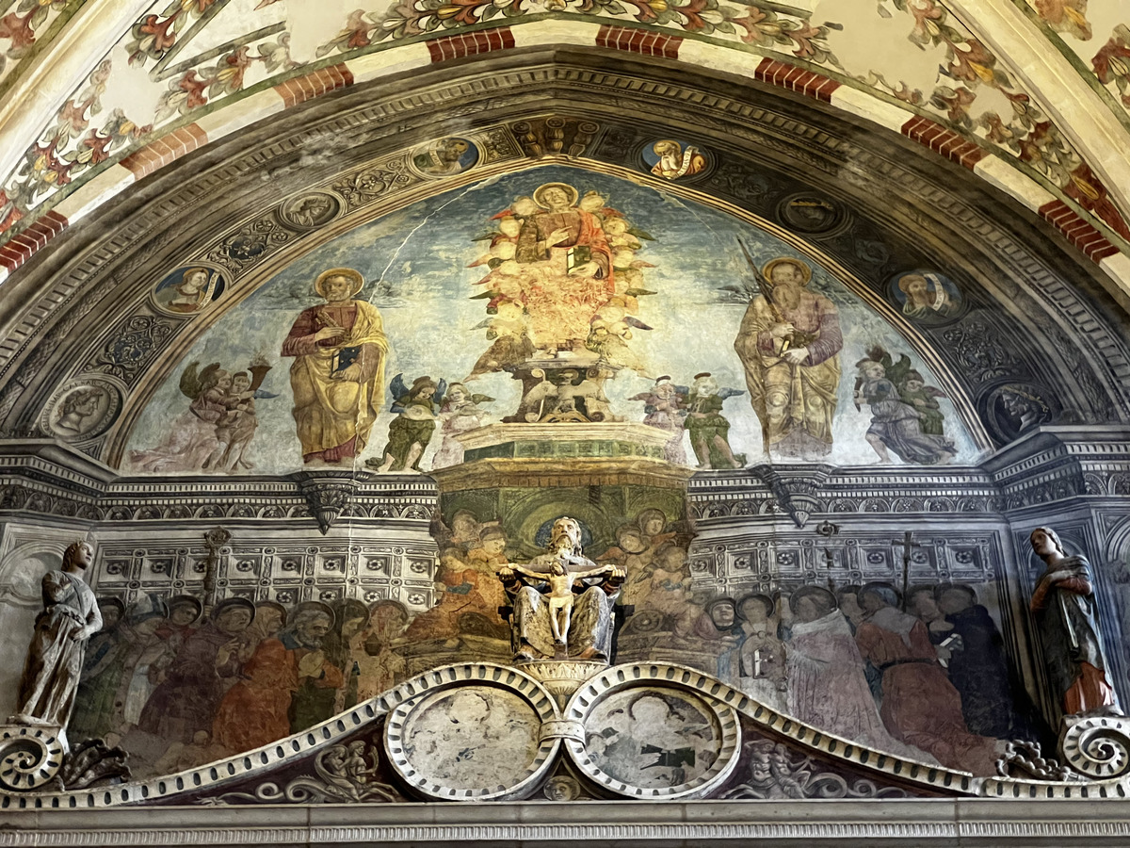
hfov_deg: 25.3
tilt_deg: +46.2
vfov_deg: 19.1
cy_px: 424
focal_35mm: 77
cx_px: 565
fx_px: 2514
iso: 800
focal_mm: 9
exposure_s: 1/25
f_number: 2.8
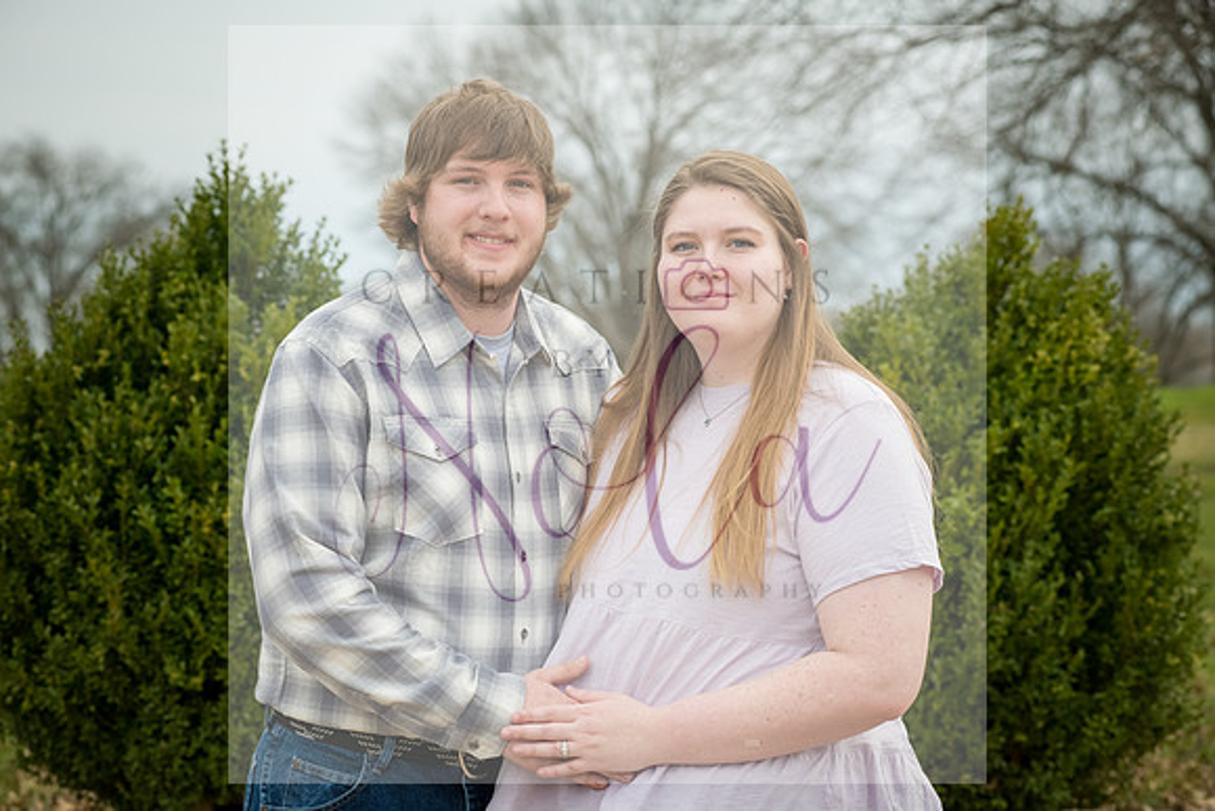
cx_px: 608
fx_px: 3544
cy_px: 406
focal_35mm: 105
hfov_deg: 19.5
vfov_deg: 13.0
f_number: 7.1
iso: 400
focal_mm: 105
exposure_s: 1/640
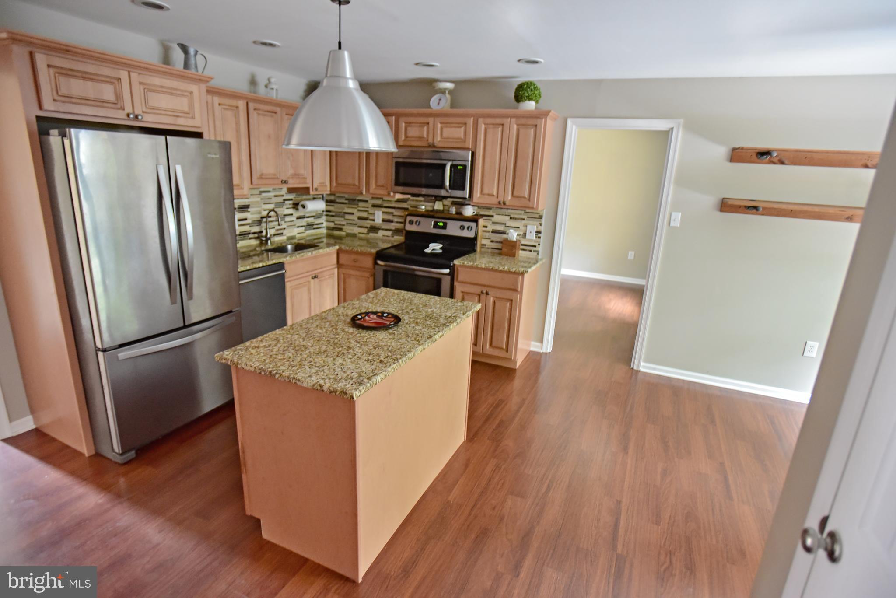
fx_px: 473
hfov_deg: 86.9
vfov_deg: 64.6
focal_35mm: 19
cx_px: 448
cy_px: 299
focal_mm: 19
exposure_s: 1/50
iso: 3200
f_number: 2.8
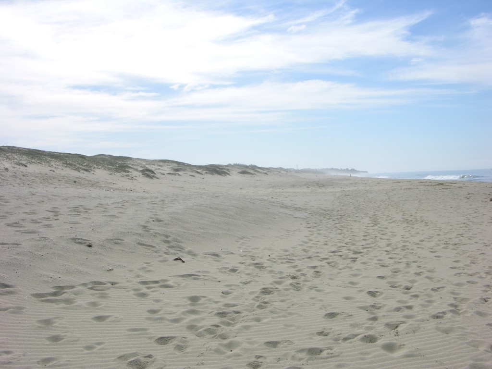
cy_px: 184
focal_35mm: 35
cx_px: 246
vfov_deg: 40.7
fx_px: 497
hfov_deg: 52.6
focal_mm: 8.9
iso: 50
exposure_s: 1/283
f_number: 7.1
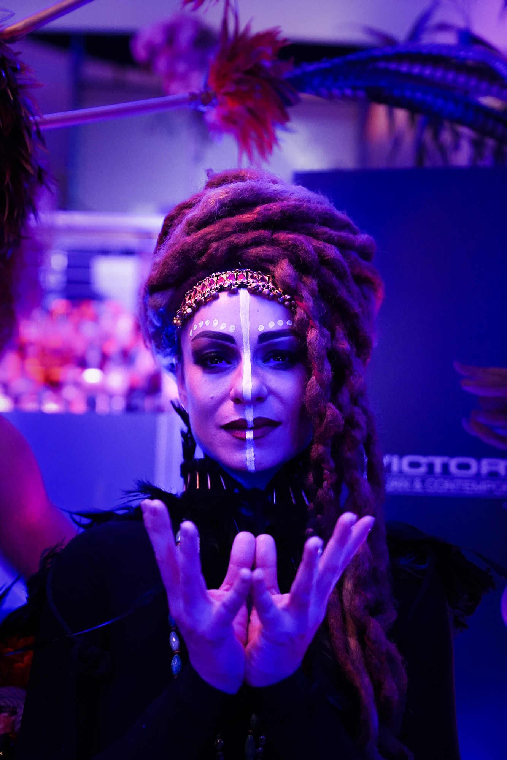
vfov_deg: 38.2
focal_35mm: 52
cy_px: 380
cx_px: 254
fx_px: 1099
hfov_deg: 26.0
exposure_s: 1/100
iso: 5000
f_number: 2.8
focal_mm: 52
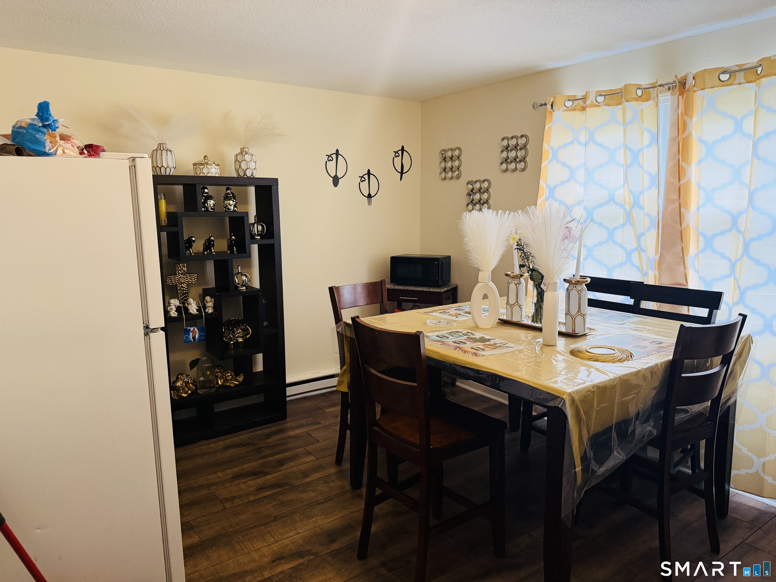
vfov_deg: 56.8
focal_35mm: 24
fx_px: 538
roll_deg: +0.8
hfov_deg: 71.6
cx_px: 388
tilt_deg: -8.4
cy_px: 291
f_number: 1.78
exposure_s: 1/120
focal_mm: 6.76
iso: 400
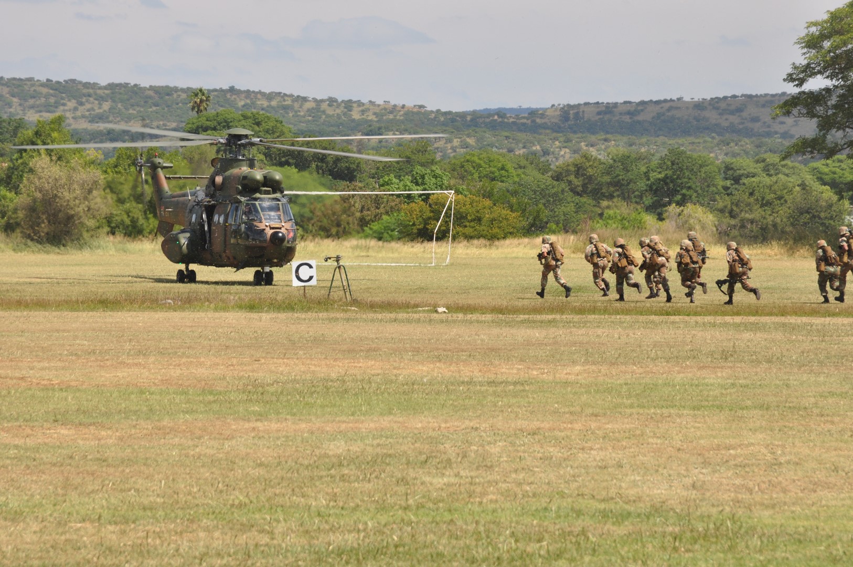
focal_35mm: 180
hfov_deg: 11.4
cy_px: 284
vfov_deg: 7.6
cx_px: 426
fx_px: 4260
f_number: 10
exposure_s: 1/320
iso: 200
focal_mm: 120
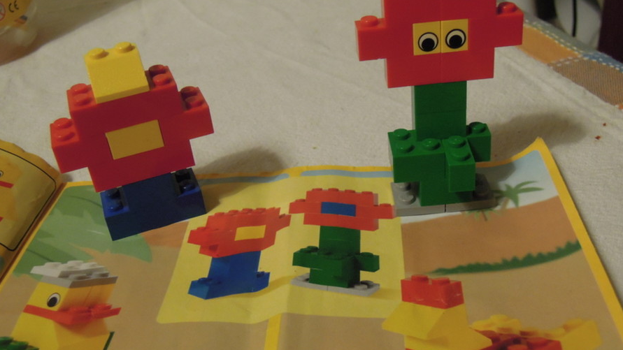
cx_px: 310
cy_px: 175
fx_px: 727
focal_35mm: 44
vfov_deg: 27.1
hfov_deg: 46.4
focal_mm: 7.2
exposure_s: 1/40
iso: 800
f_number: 3.3
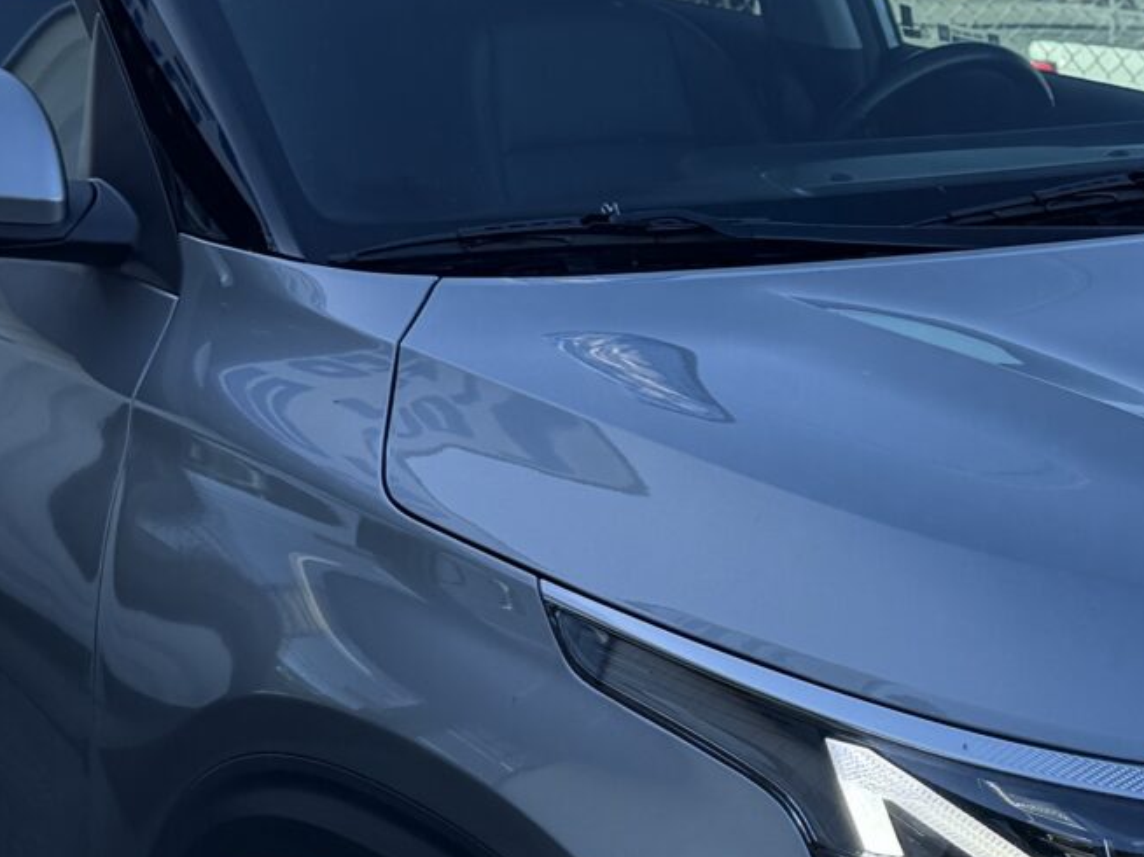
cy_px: 428
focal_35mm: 94
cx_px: 890
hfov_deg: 20.7
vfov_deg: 15.7
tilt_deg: -11.9
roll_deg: +0.6
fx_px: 3105
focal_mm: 6.76
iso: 80
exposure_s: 1/1361
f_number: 1.78
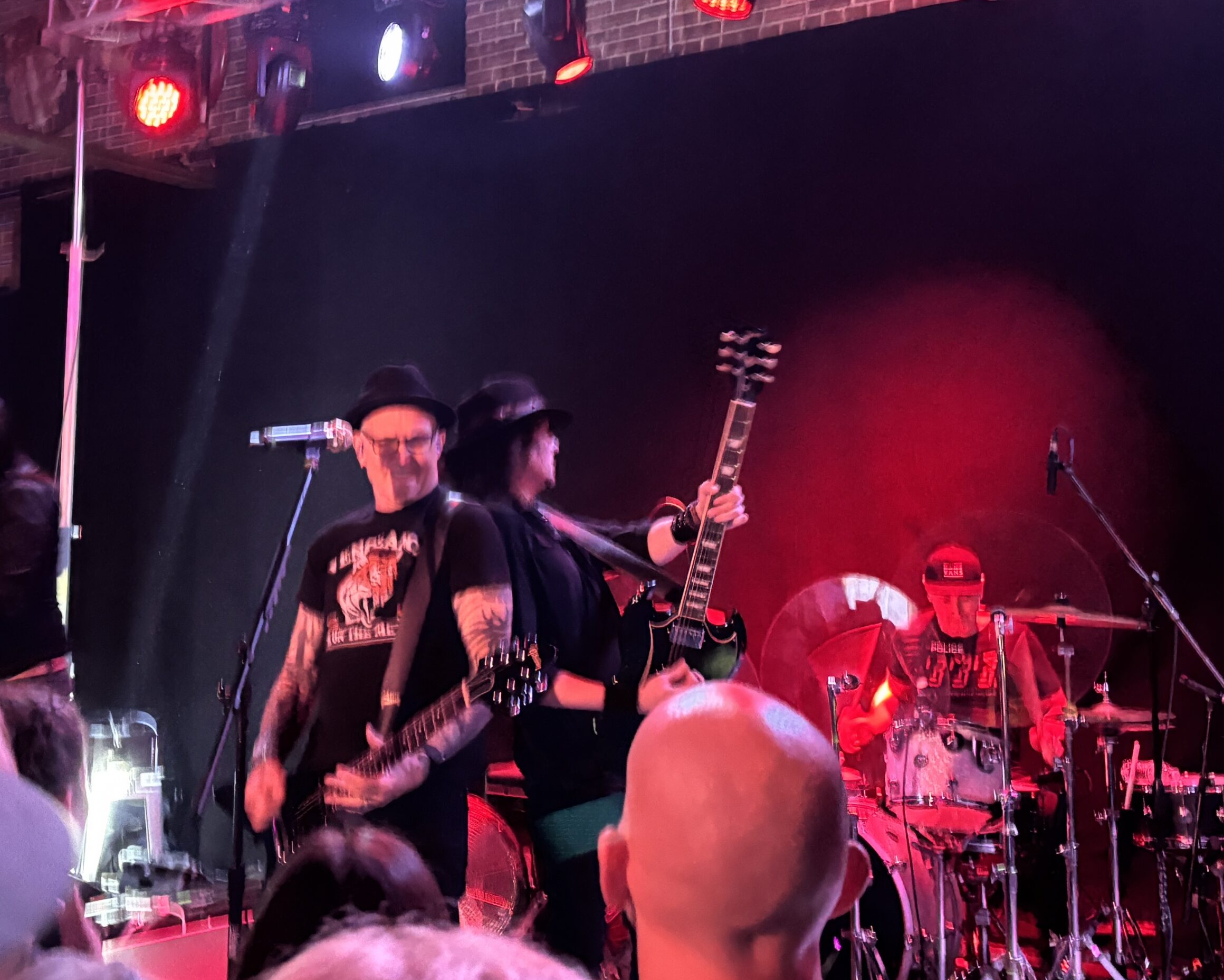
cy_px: 500
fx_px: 1014
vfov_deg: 51.5
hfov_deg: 62.2
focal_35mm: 28
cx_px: 608
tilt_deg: +7.9
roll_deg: -1.2
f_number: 1.6
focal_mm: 5.96
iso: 640
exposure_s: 1/28
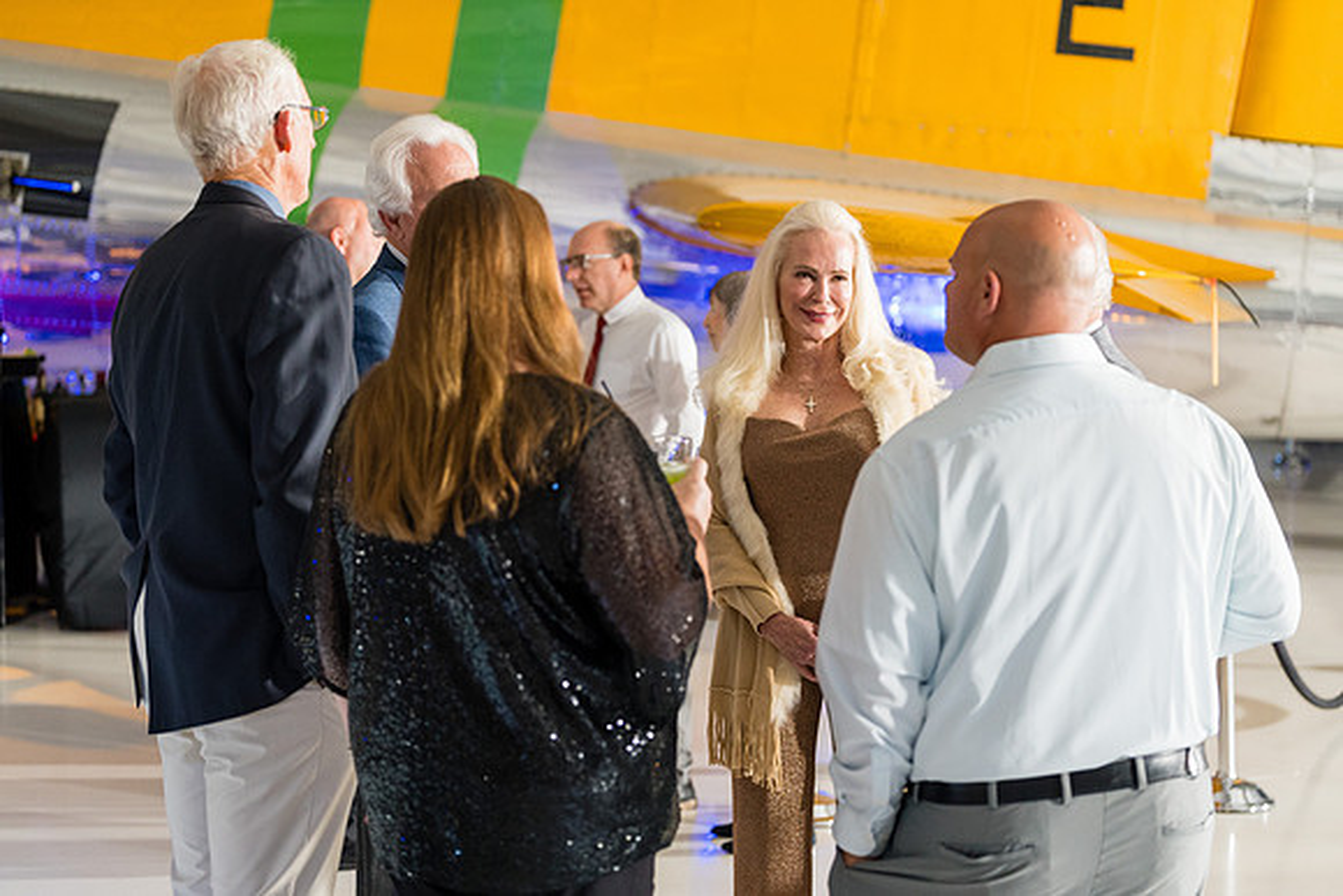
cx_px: 672
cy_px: 448
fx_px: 2612
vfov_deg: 19.5
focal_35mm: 70
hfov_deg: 28.8
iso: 2000
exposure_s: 1/250
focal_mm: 70
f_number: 2.8
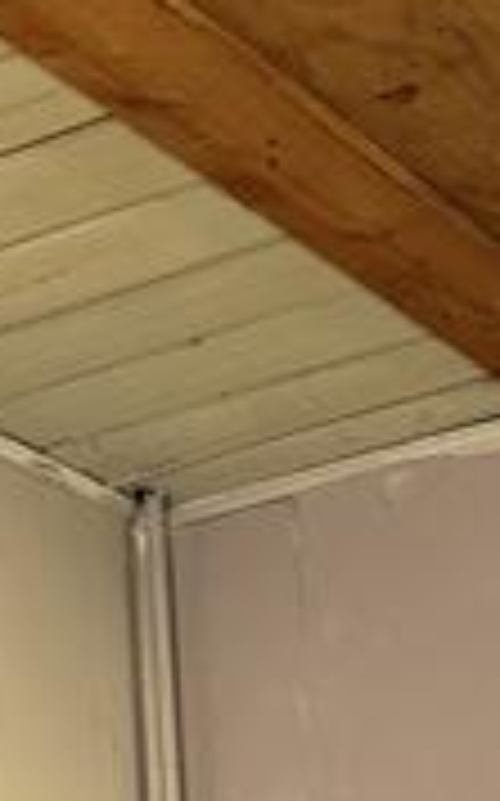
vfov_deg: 15.2
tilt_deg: -2.4
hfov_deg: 11.7
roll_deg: +2.1
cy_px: 1616
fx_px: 2402
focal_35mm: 110
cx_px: 545
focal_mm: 6.76
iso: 320
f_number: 1.78
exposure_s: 1/60
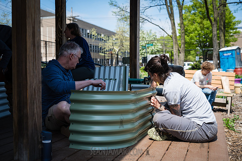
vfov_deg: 35.9
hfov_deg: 51.9
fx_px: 249
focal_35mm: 37
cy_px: 80
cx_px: 121
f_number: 3.5
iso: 100
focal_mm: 37
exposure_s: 1/640
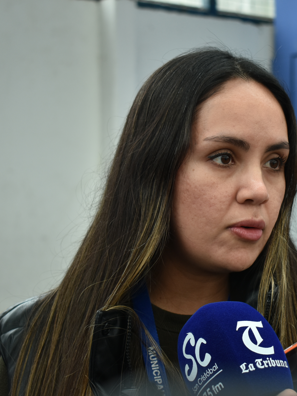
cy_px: 196
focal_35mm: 83
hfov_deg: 17.7
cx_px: 217
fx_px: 949
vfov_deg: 23.6
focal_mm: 38
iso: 250
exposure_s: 1/100
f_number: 5
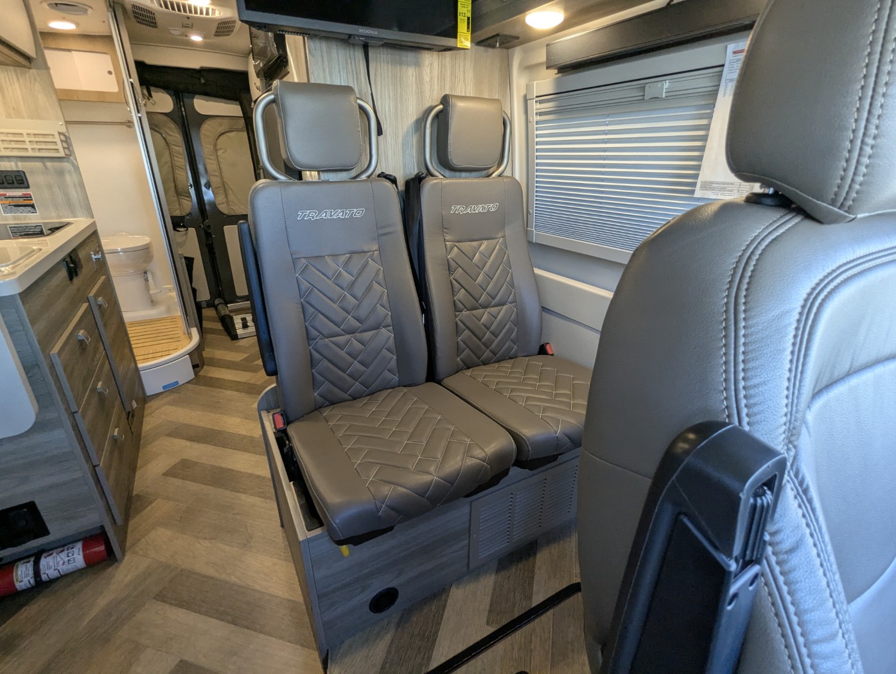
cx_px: 448
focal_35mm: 16
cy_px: 337
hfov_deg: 94.4
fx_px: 415
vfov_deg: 78.2
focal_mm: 2.35
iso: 217
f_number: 2.2
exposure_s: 1/103
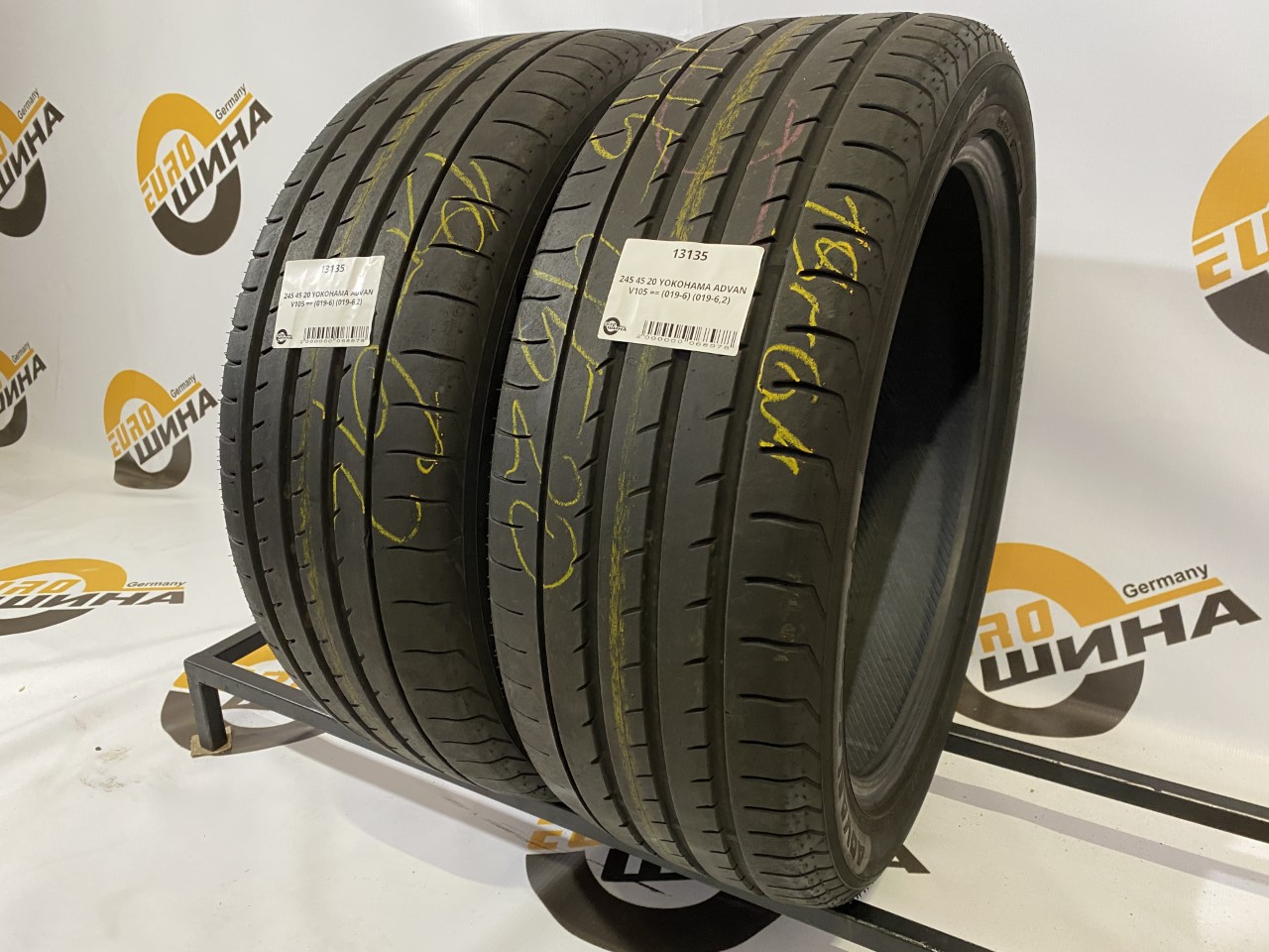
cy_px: 476
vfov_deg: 53.1
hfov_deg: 67.3
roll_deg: +0.8
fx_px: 953
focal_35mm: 26
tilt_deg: -19.3
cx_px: 634
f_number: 1.8
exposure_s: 1/50
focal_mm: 4.25
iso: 200
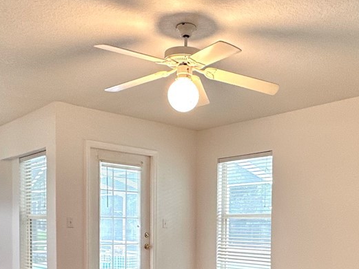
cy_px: 245
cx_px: 209
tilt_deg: -2.2
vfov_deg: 31.9
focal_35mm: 43
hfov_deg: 43.7
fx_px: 446
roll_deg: -0.9
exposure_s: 1/60
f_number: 2.2
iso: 200
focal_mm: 2.22
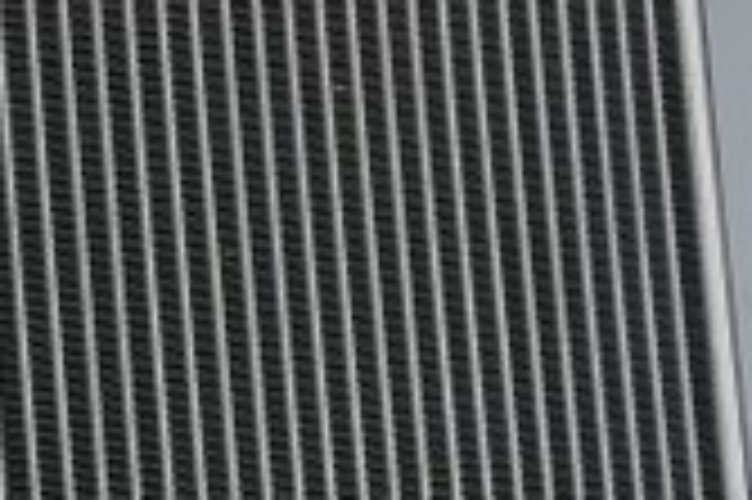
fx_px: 4278
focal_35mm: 205
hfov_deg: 10.0
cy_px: 63
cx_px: 194
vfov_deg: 6.7
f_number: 5.6
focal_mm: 38
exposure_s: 1/60
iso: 1100
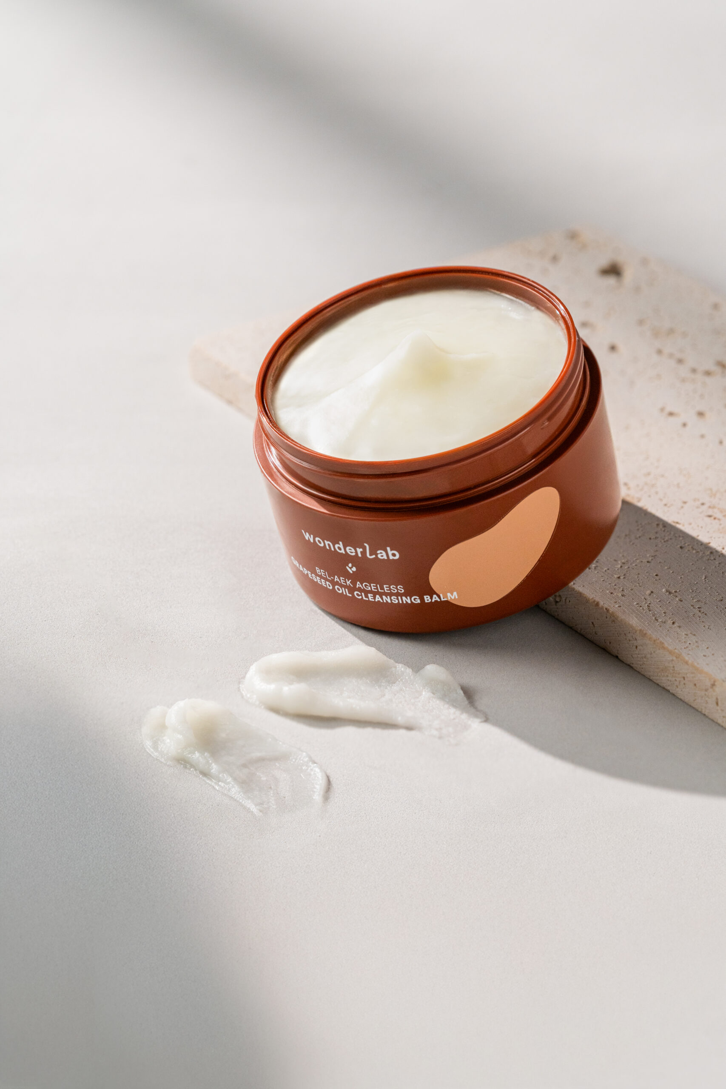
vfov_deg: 13.1
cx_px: 363
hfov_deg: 8.7
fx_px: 4748
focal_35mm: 157
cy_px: 544
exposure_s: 1/320
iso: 800
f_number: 8
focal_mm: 157
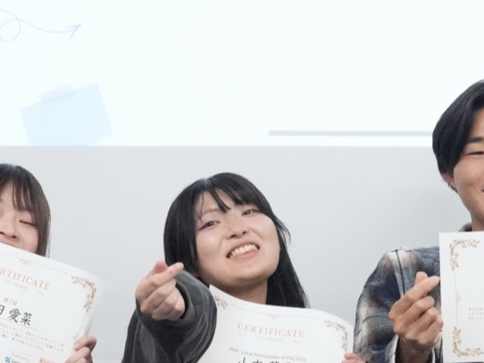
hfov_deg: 14.1
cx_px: 370
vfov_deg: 10.7
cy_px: 220
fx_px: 1944
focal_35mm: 139
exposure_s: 1/800
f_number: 7.1
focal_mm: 49
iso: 20000
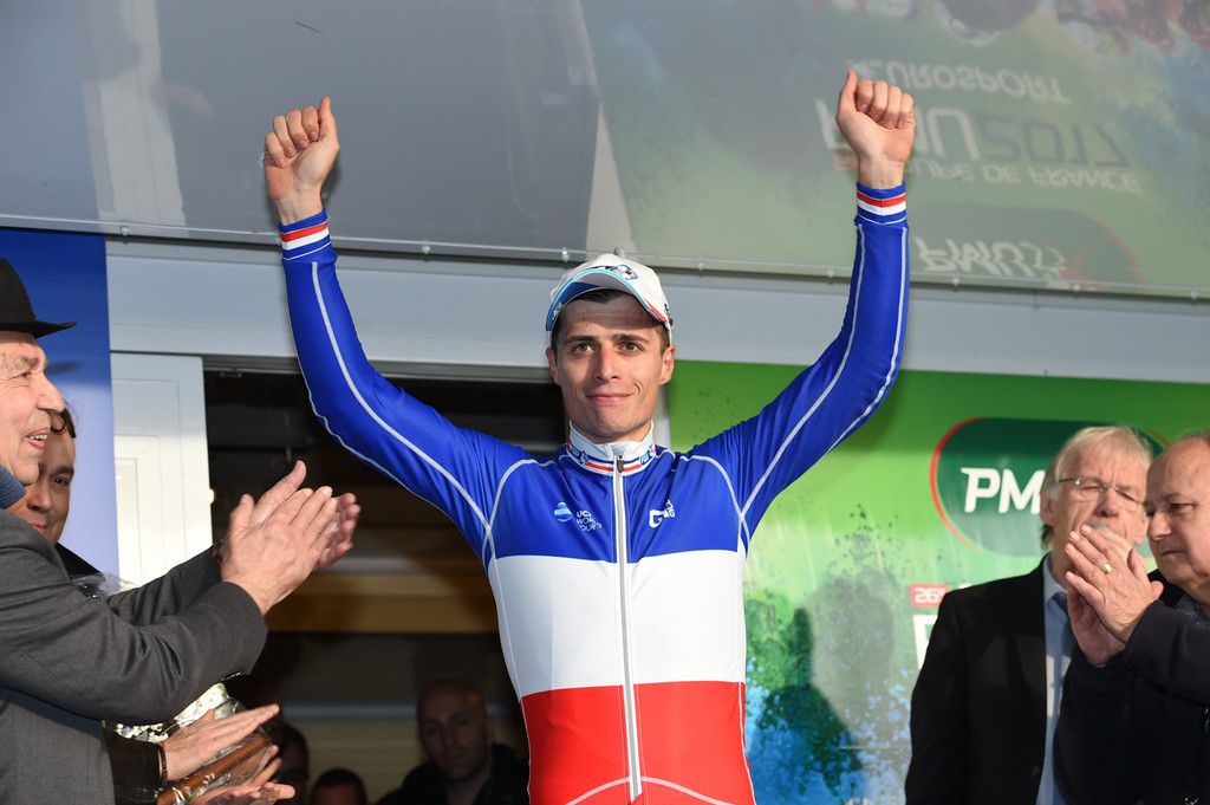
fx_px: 3190
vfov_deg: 14.4
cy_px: 402
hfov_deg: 21.5
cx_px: 605
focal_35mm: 95
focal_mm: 95
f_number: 5.6
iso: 200
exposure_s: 1/250
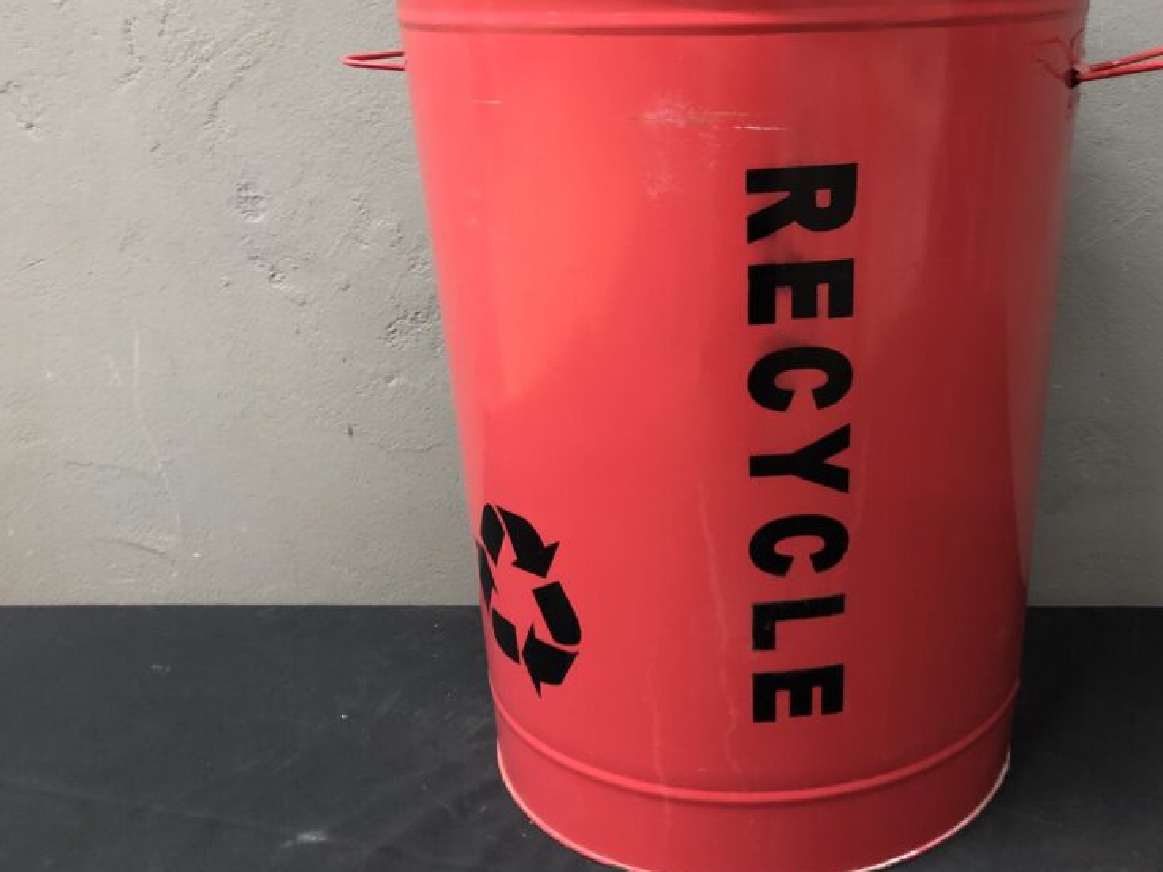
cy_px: 309
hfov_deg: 47.5
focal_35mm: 39
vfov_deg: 36.5
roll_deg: +0.1
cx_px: 723
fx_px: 1310
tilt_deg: -12.3
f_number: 1.8
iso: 100
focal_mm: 3.99
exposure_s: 1/6
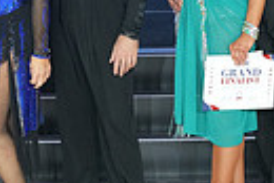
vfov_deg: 9.1
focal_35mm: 147
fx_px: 1117
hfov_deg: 14.0
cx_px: 158
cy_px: -104
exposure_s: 1/200
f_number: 7.1
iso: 2000
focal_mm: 32.8
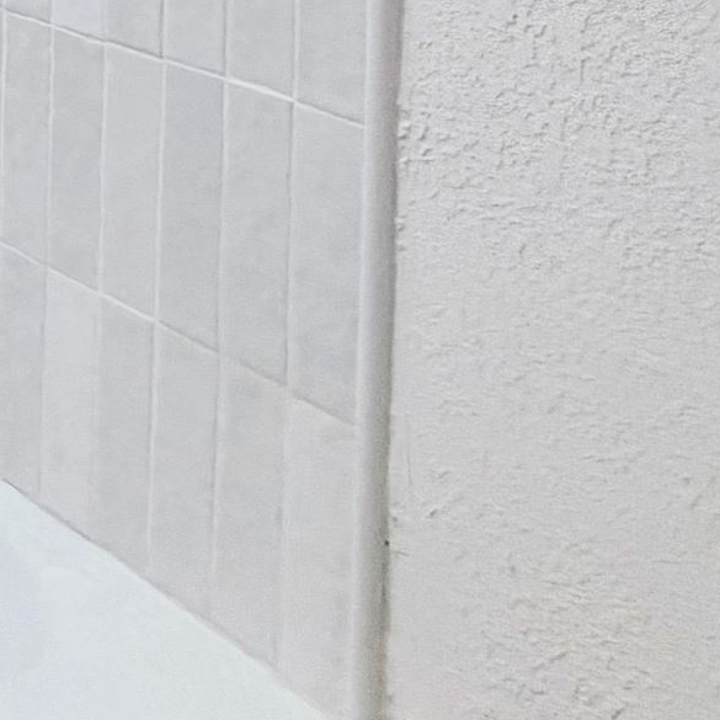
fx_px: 1530
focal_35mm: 65
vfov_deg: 22.4
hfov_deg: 13.7
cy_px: -324
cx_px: -1163
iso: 160
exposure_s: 1/120
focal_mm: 2.22
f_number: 2.2
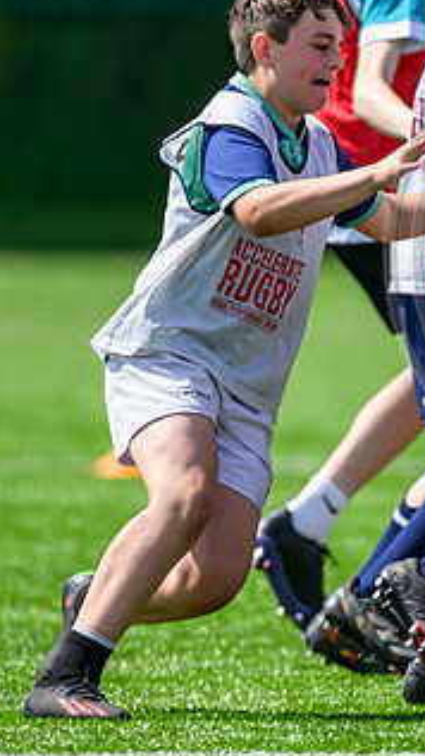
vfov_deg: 2.1
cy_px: 212
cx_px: 382
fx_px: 20262
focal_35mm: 1010
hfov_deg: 1.2
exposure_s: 1/2500
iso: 250
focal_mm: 400
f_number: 3.2
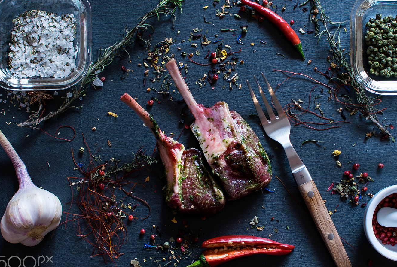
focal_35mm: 64
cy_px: 140
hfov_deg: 31.5
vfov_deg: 21.5
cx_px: 219
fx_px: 703
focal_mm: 35
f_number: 5.6
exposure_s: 1/2
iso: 100
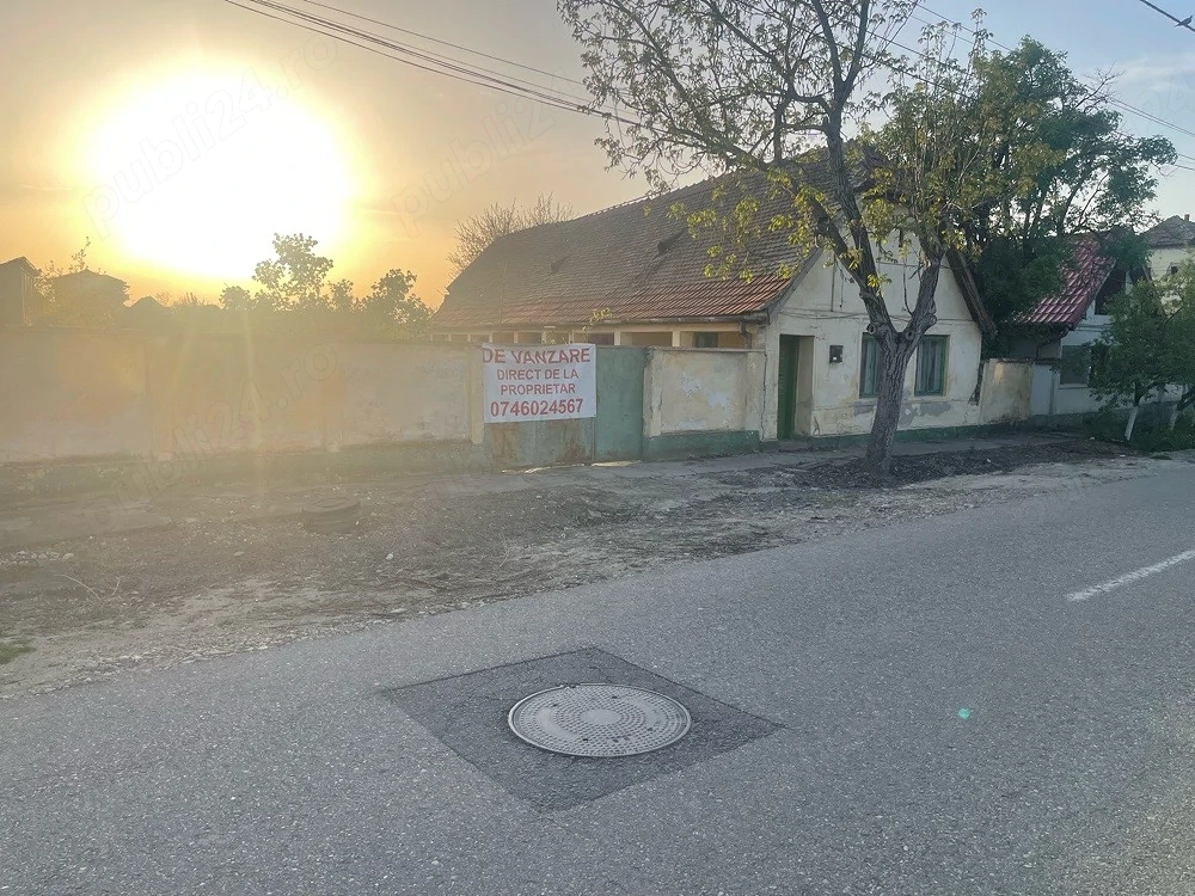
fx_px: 863
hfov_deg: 69.4
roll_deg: -0.7
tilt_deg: -7.6
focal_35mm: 25
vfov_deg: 54.9
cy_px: 448
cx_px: 598
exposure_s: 1/1852
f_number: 1.6
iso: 32
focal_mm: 5.1
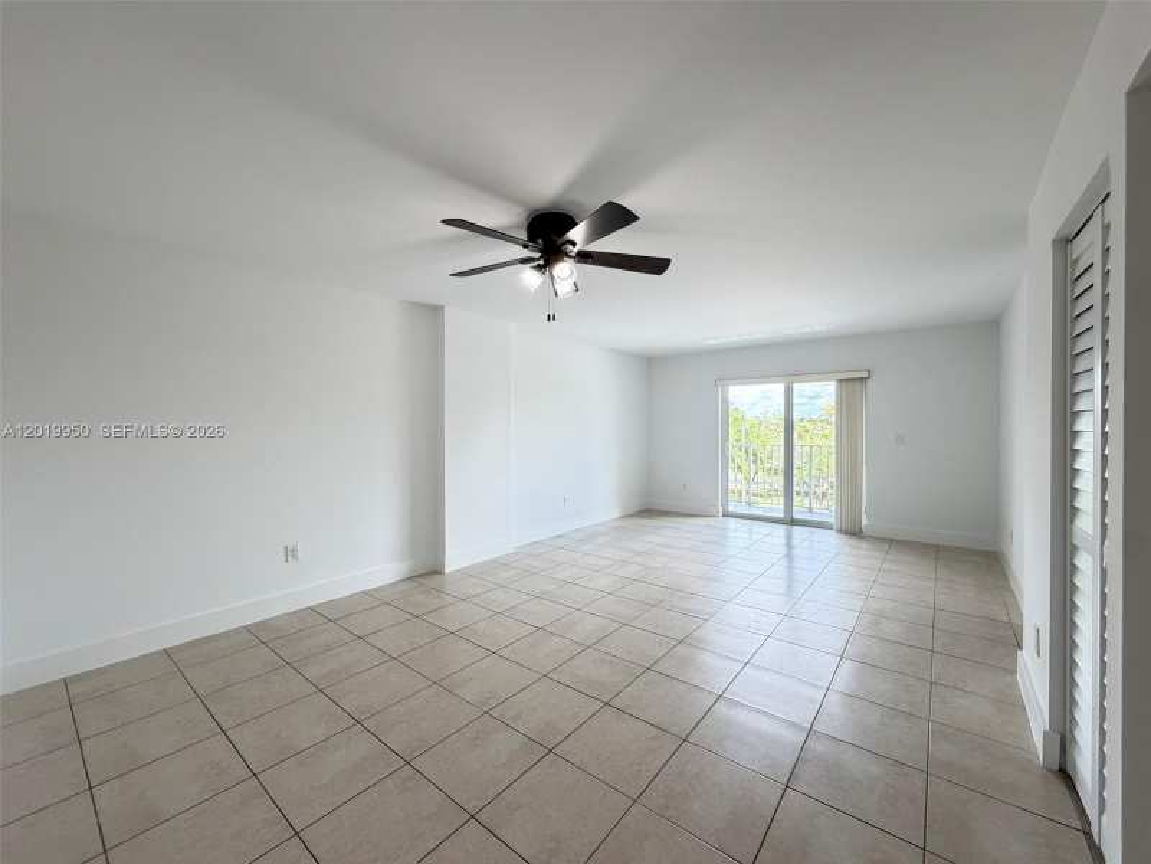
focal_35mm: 14
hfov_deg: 102.1
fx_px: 466
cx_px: 576
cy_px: 432
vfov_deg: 85.7
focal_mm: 2.22
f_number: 2.2
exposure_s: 1/120
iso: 200
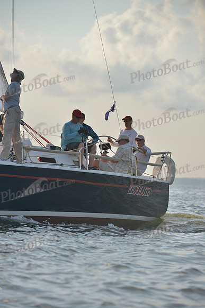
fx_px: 1707
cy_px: 154
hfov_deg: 6.9
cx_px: 102
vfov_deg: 10.3
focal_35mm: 200
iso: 280
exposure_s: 1/2000
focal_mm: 200
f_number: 4.5
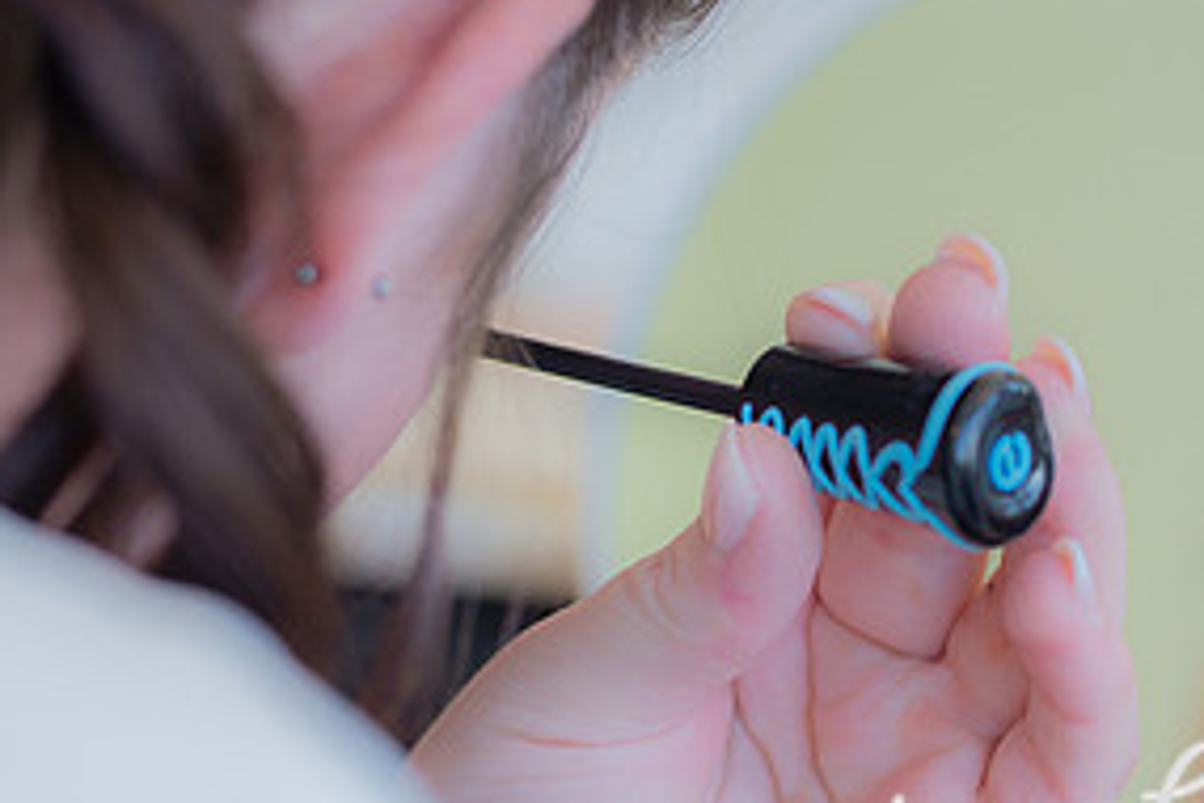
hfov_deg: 11.9
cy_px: 421
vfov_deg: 7.9
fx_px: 5785
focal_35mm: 173
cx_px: 836
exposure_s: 1/160
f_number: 2.8
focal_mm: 85
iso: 320
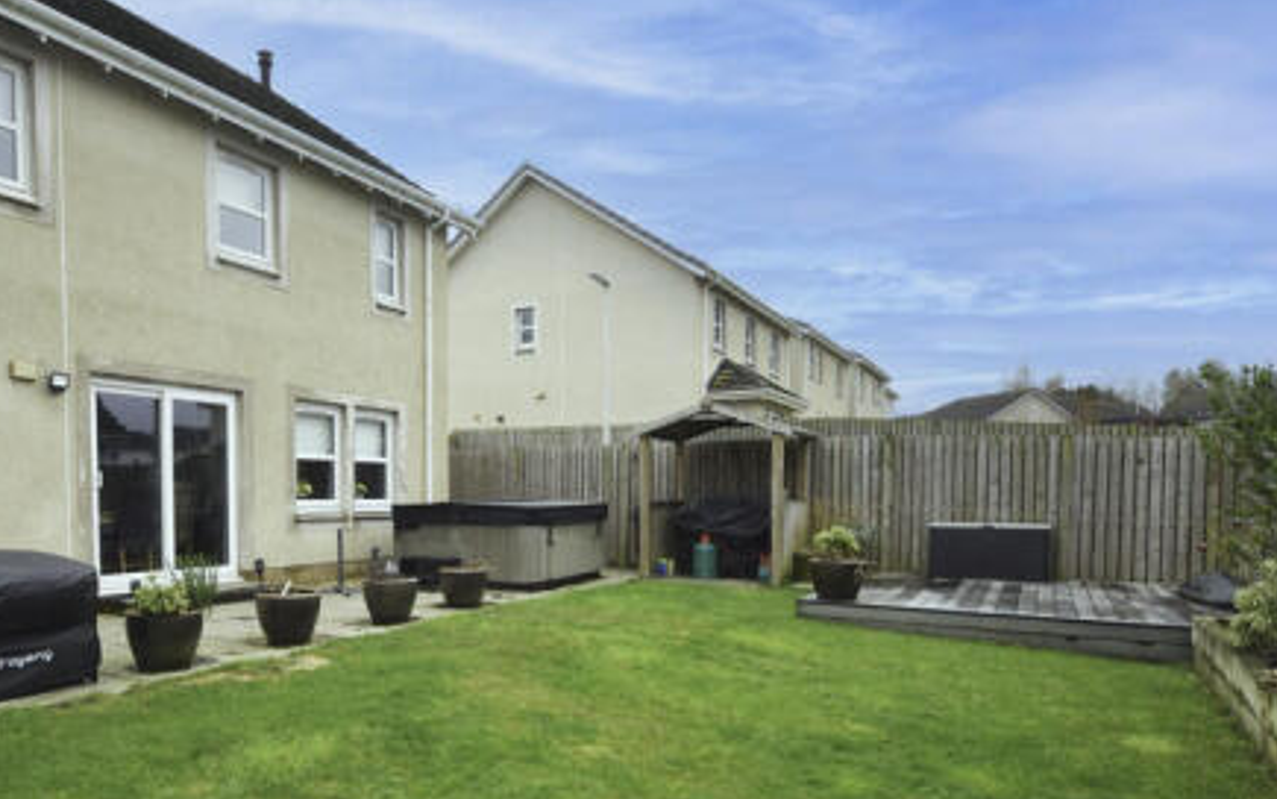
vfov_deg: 52.0
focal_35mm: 23
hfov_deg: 76.1
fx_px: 801
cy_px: 536
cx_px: 501
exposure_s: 1/160
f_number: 4
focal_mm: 10
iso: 100
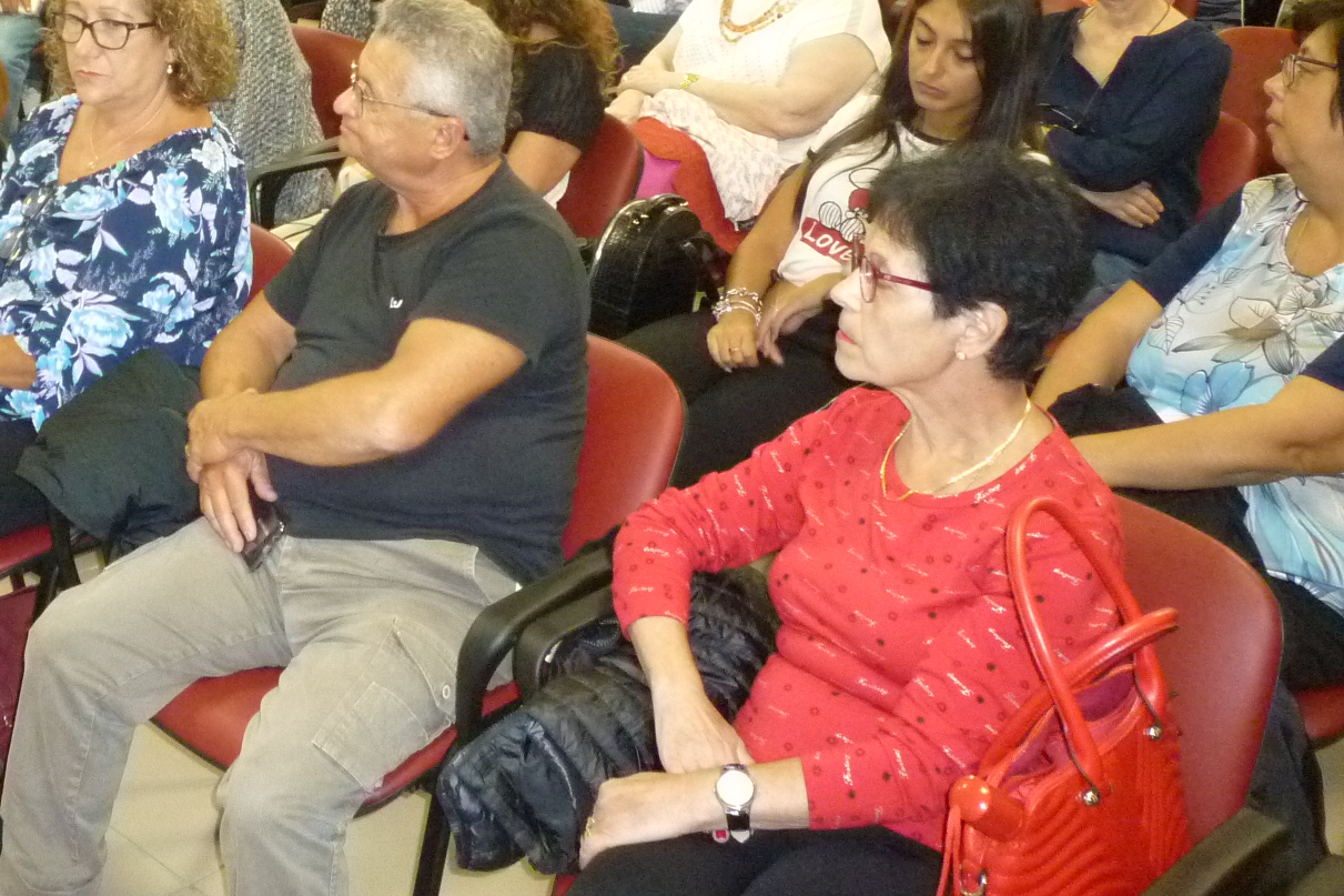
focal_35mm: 51
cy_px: 109
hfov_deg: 37.2
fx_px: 1904
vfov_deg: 25.7
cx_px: 220
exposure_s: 1/30
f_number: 3.3
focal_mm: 5.2
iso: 640
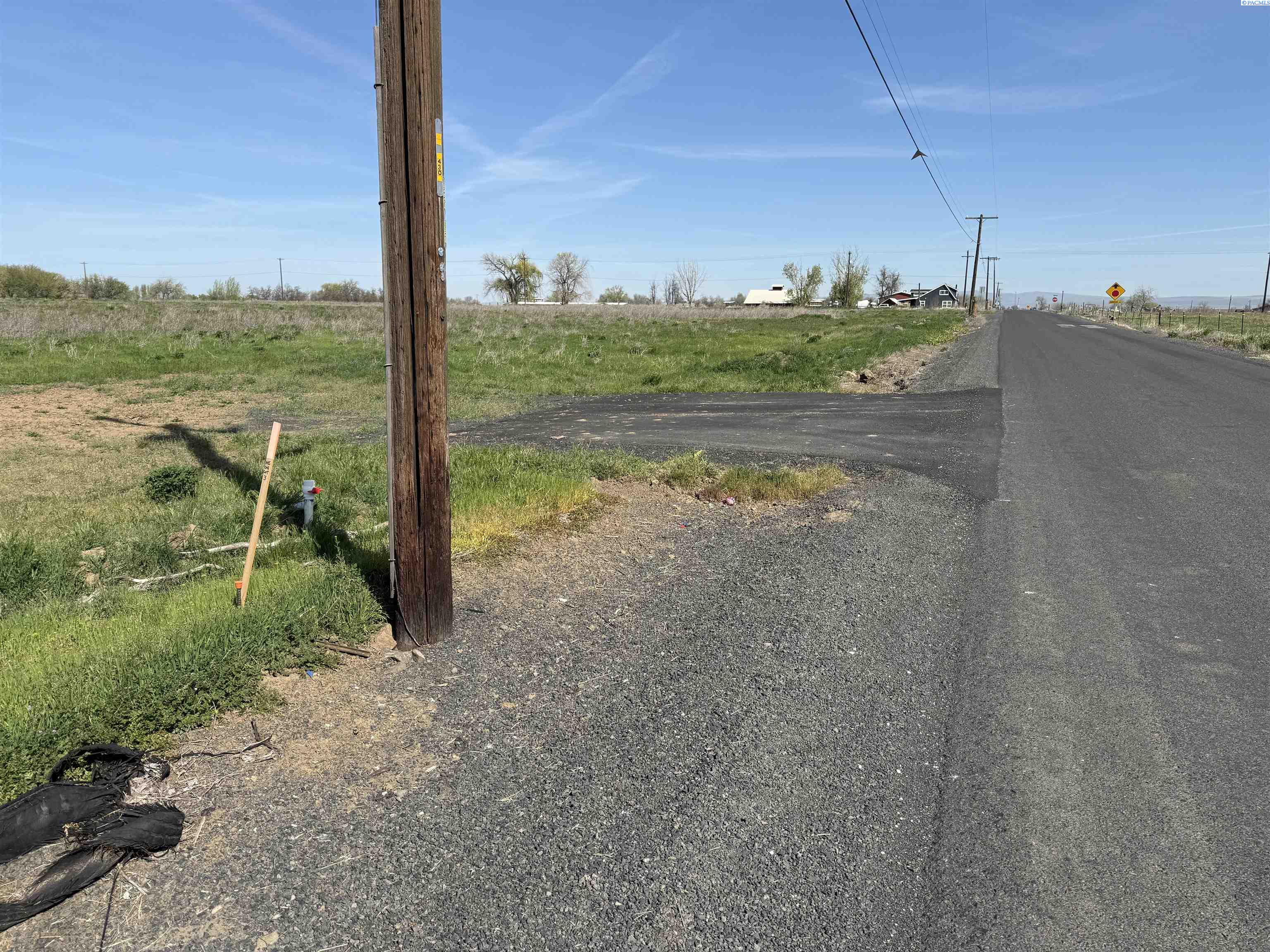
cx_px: 635
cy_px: 476
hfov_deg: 71.6
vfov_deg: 56.8
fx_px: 881
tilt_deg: -9.8
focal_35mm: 24
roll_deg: -1.2
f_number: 1.78
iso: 80
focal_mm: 6.76
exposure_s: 1/5319
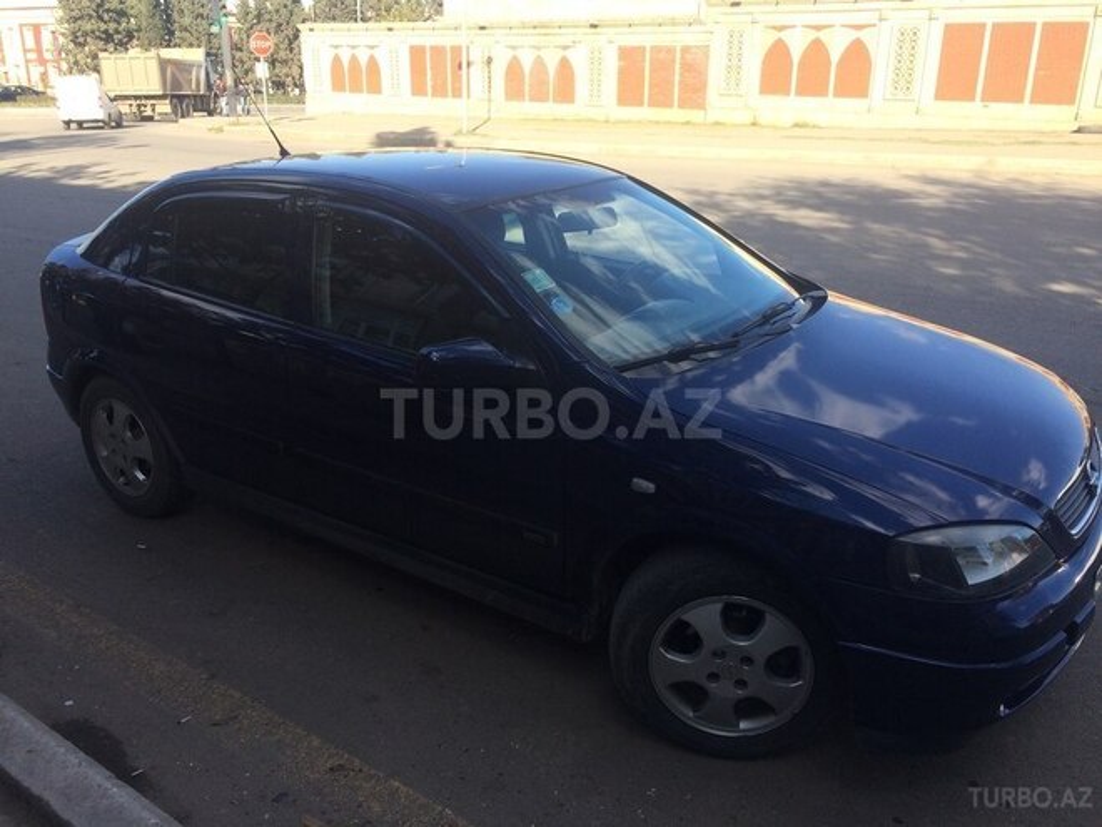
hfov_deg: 61.7
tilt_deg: -20.8
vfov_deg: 48.2
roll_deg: +0.1
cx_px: 551
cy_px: 414
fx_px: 923
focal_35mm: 29
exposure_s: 1/733
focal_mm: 4.15
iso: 32
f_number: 2.2
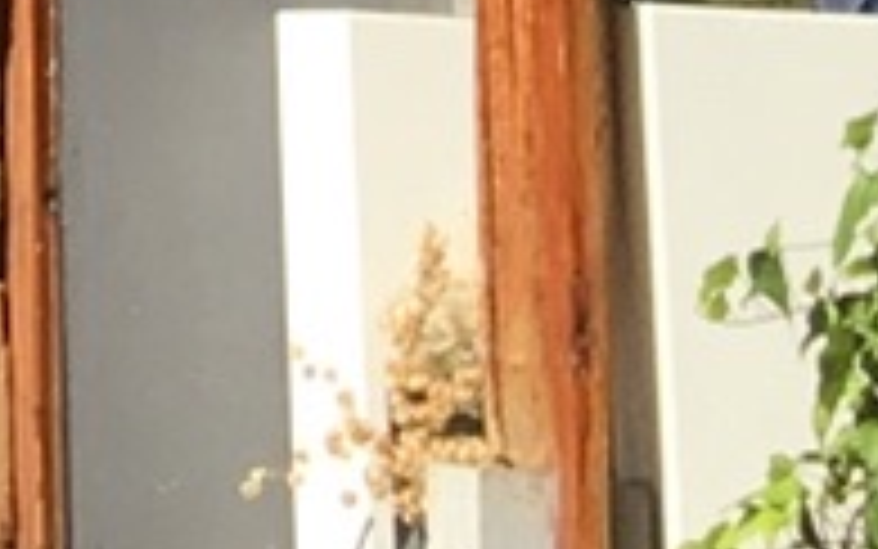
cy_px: -2196
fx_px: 7540
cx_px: -2053
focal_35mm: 315
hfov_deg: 6.0
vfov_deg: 3.8
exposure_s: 1/1282
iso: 25
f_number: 2.2
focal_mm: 4.15
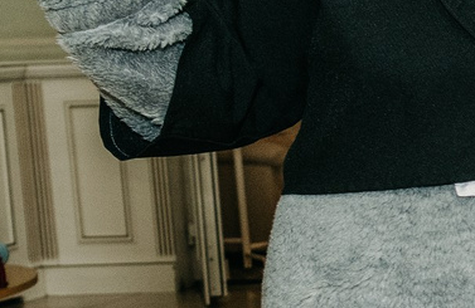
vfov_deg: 7.1
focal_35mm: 189
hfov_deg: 9.4
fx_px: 2474
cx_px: 1251
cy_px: 355
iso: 320
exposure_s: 1/160
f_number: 4.5
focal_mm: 26
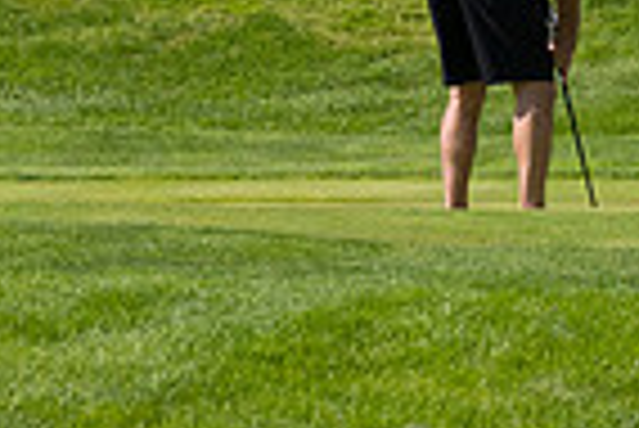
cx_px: 1179
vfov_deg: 1.2
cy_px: -45
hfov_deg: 1.8
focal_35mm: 1131
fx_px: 20095
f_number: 5.6
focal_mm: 185
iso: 320
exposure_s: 1/1600
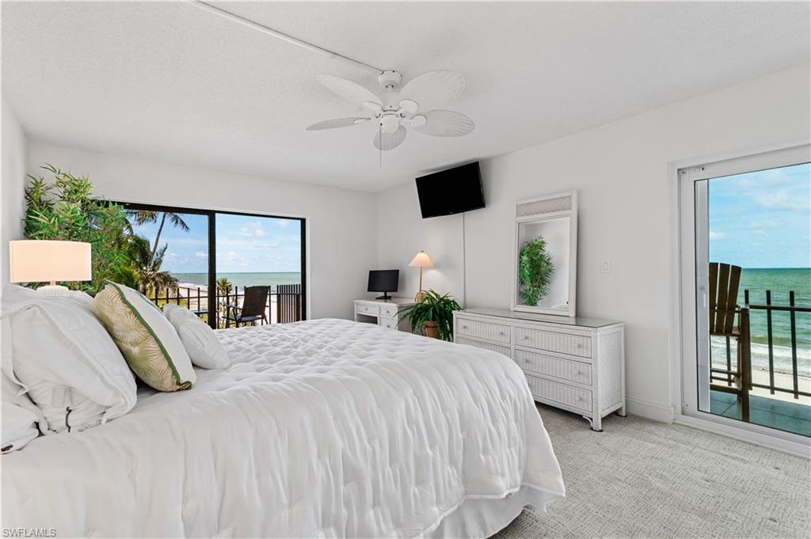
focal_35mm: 16
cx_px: 406
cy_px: 270
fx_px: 360
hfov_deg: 96.8
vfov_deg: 73.7
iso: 640
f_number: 10
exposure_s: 1/20
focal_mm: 16
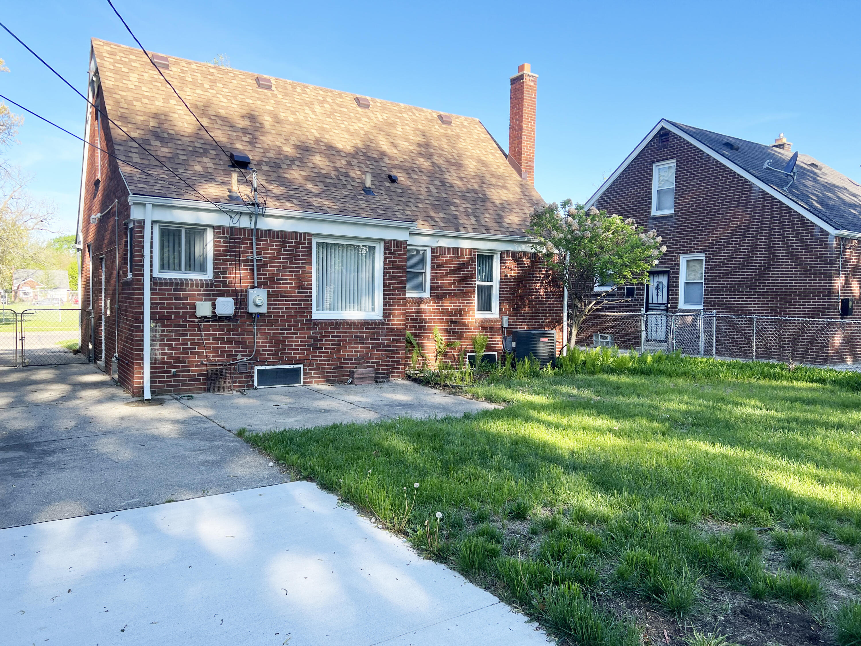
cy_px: 323
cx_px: 430
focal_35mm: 26
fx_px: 647
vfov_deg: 53.1
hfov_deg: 67.3
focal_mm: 5.7
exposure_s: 1/859
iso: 50
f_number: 1.5
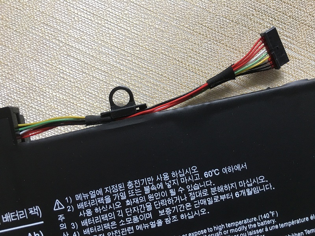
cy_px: 118
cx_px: 158
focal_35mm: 29
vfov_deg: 48.2
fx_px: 264
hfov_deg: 61.7
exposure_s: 1/33
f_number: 2.2
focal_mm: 4.15
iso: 50
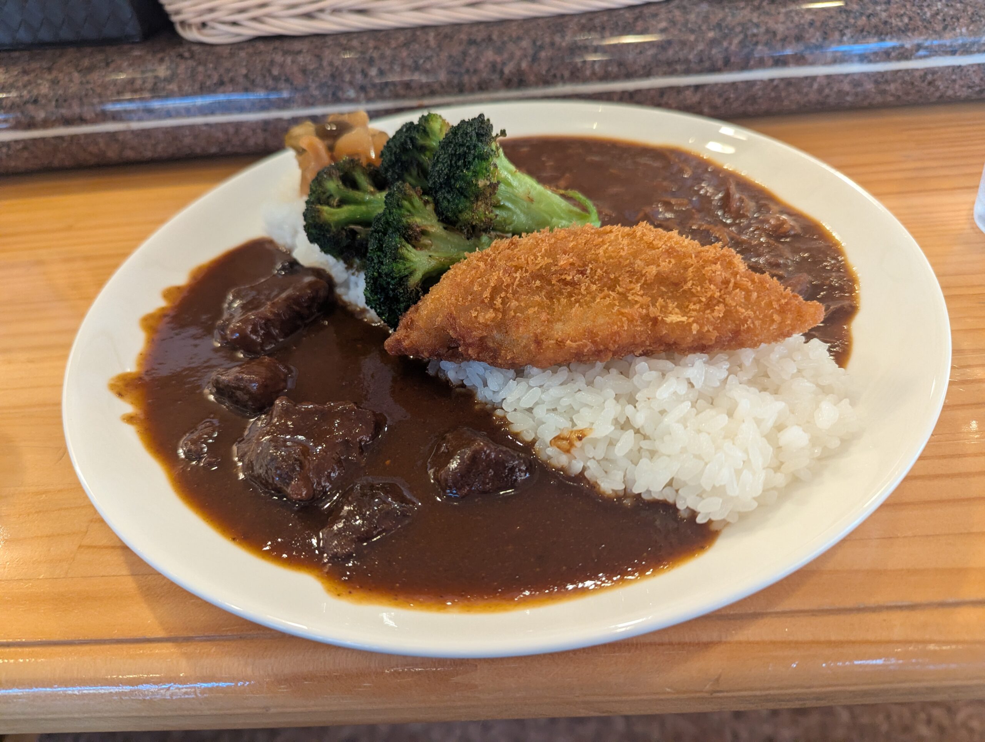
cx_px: 492
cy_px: 371
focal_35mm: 24
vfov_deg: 56.9
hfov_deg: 71.5
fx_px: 684
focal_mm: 6.81
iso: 507
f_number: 1.85
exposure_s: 1/100
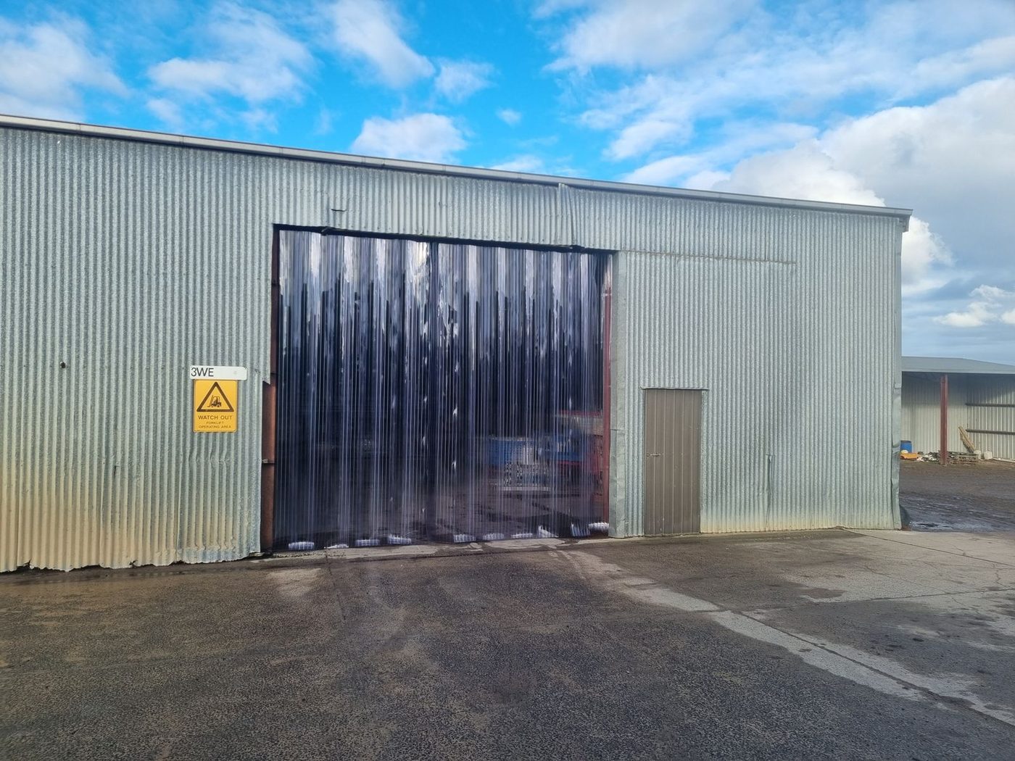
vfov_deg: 53.1
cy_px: 380
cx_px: 508
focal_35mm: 26
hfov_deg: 67.3
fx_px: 762
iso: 50
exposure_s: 1/1208
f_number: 1.8
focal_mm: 5.4
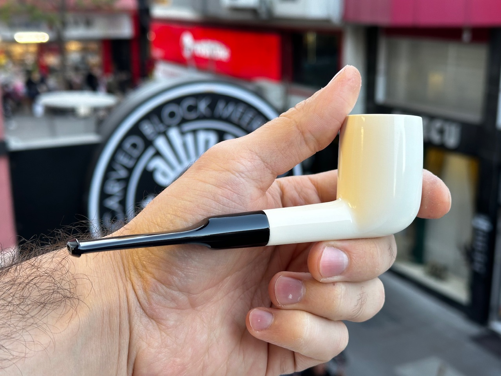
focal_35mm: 48
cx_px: 250
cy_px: 188
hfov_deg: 39.7
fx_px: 695
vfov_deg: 30.3
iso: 64
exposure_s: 1/100
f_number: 1.78
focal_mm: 6.86
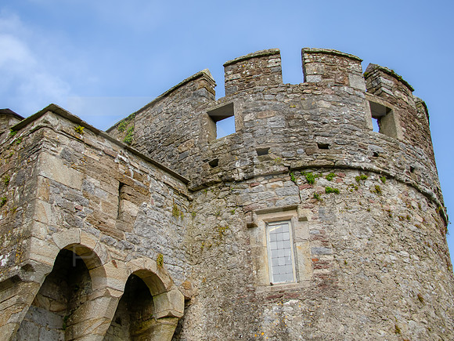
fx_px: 760
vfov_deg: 25.2
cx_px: 216
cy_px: 170
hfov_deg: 33.2
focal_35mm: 58
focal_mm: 35
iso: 200
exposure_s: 1/800
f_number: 4.5
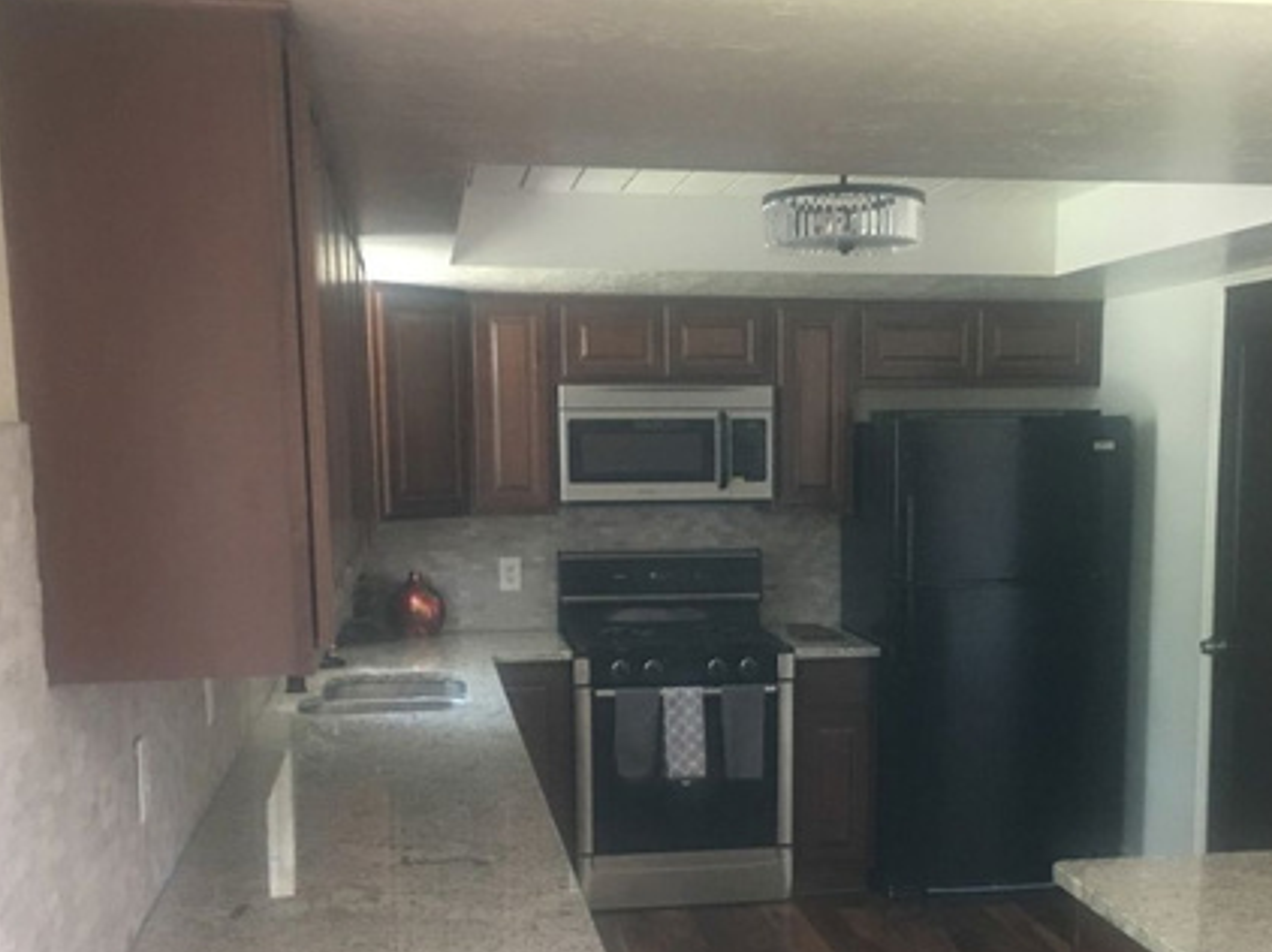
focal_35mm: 44
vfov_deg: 32.4
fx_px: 1616
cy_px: 681
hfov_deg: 42.8
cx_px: 738
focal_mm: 4.15
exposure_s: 1/15
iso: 100
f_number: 2.2
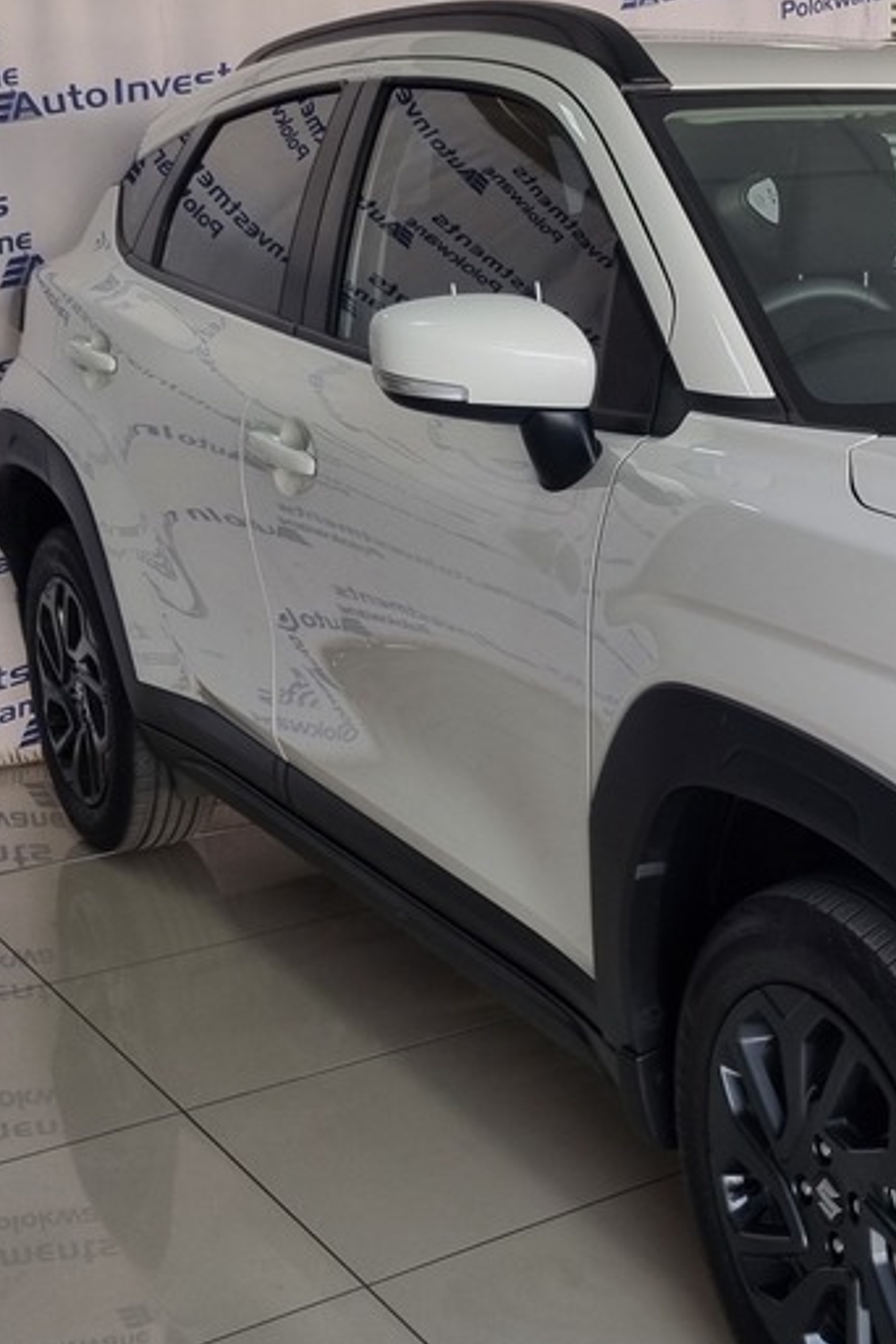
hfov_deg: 23.2
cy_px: 692
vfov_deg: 36.9
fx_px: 2016
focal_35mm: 54
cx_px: 1037
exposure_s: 1/100
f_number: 1.8
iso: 64
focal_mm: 5.4
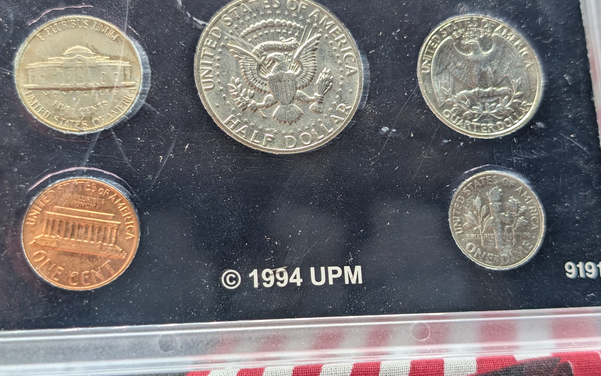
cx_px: 296
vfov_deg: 24.4
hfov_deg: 38.2
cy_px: 190
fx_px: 868
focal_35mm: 53
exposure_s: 1/41.3
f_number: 1.68
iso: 101
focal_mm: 6.9
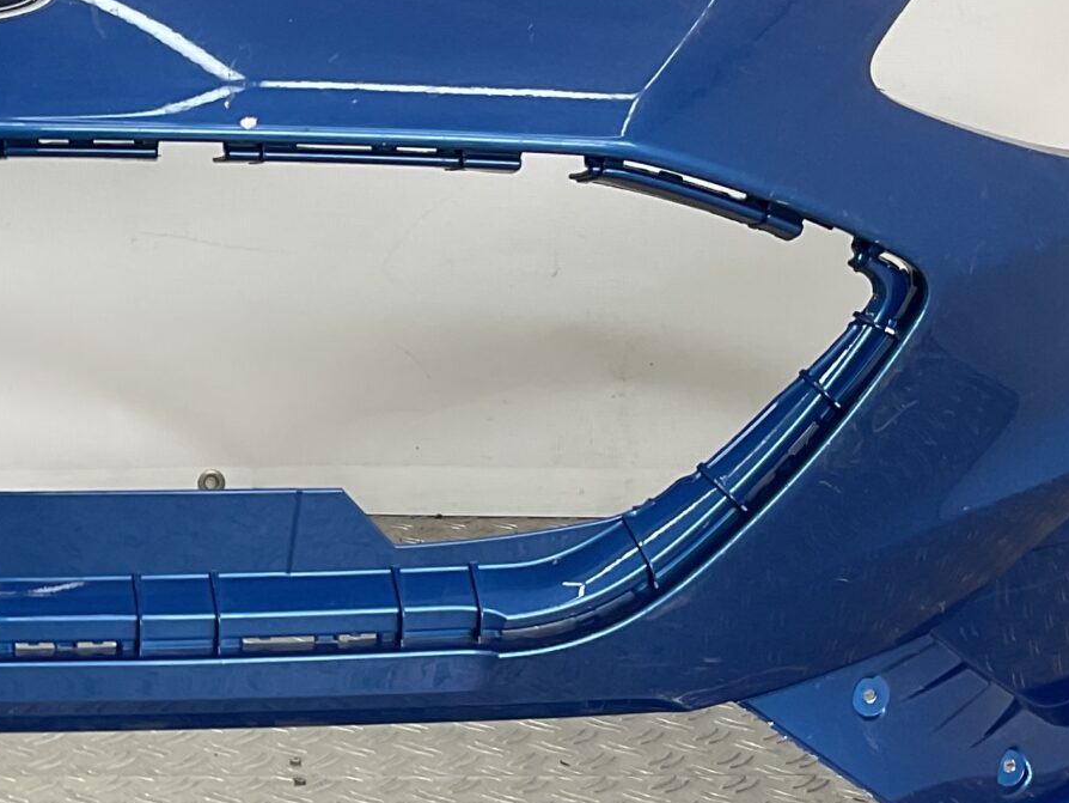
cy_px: 256
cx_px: -94
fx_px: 2564
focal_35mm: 83
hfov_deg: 22.3
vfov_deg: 17.7
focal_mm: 3
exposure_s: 1/139
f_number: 1.8
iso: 16
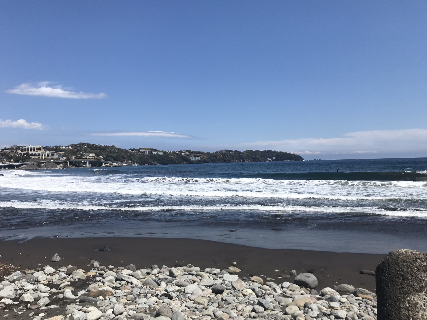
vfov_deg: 49.7
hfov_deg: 63.4
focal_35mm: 28
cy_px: 160
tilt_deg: +1.7
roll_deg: +0.9
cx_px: 214
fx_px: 345
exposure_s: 1/4167
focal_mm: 3.99
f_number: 1.8
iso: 20
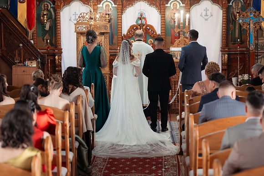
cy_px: 88
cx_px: 132
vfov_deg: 15.7
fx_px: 636
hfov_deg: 23.4
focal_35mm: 87
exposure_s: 1/320
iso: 1600
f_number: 2.2
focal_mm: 85
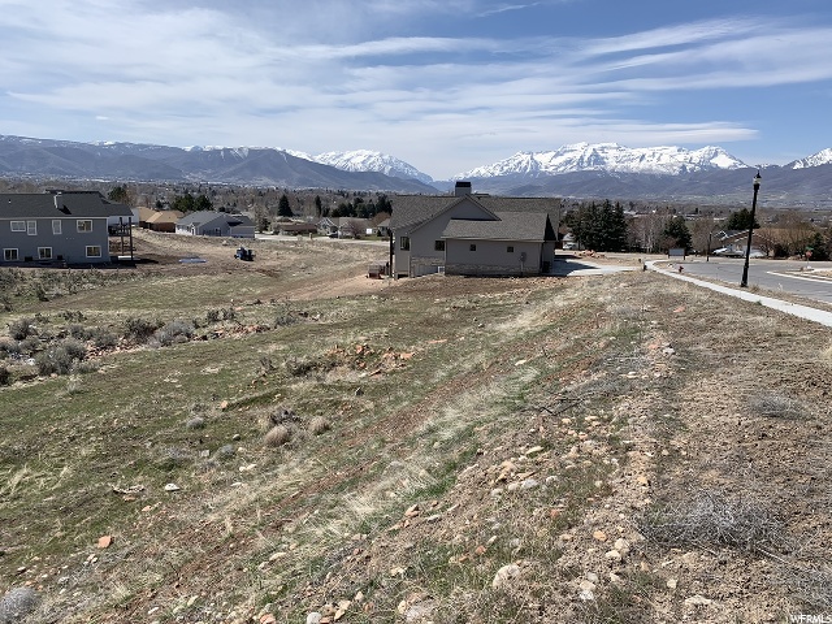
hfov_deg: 67.3
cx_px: 416
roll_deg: -1.7
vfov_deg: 53.1
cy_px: 312
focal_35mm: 26
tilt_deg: -11.2
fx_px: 625
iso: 25
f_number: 1.8
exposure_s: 1/3289
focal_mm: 4.25
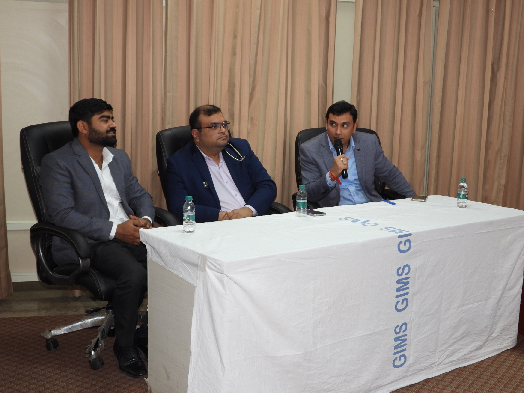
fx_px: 711
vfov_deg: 30.9
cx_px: 262
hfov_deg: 40.4
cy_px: 196
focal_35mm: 47
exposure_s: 1/30
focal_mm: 8.5
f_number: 3.2
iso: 200
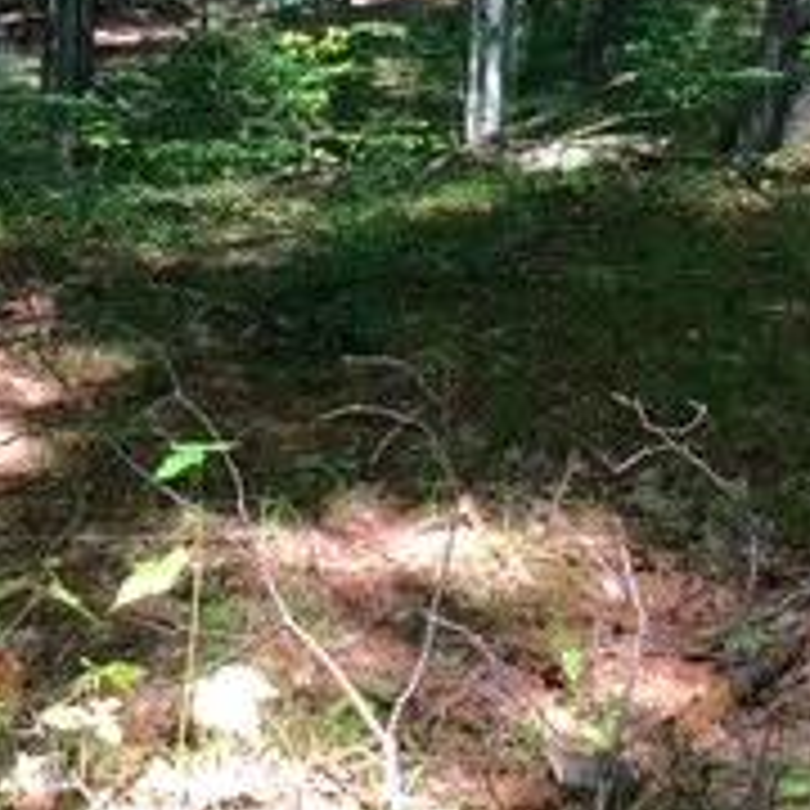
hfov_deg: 19.1
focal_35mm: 91
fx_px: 2409
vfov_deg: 18.7
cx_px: 423
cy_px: 72
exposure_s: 1/134
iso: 32
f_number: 2.2
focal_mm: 4.15
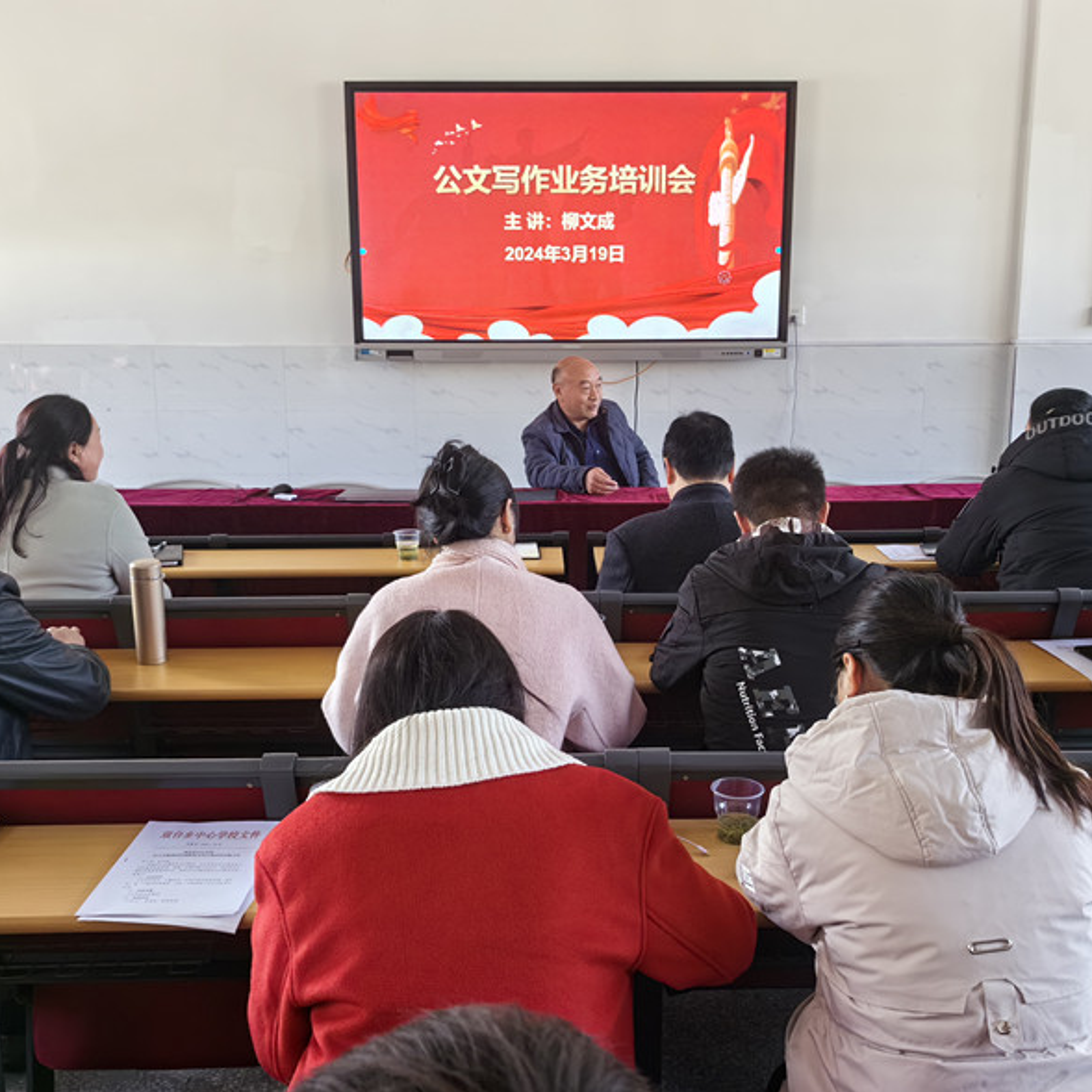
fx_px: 1285
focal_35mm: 36
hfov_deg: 46.0
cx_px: 558
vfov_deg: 46.0
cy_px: 554
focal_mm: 5.75
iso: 125
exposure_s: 1/100
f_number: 2
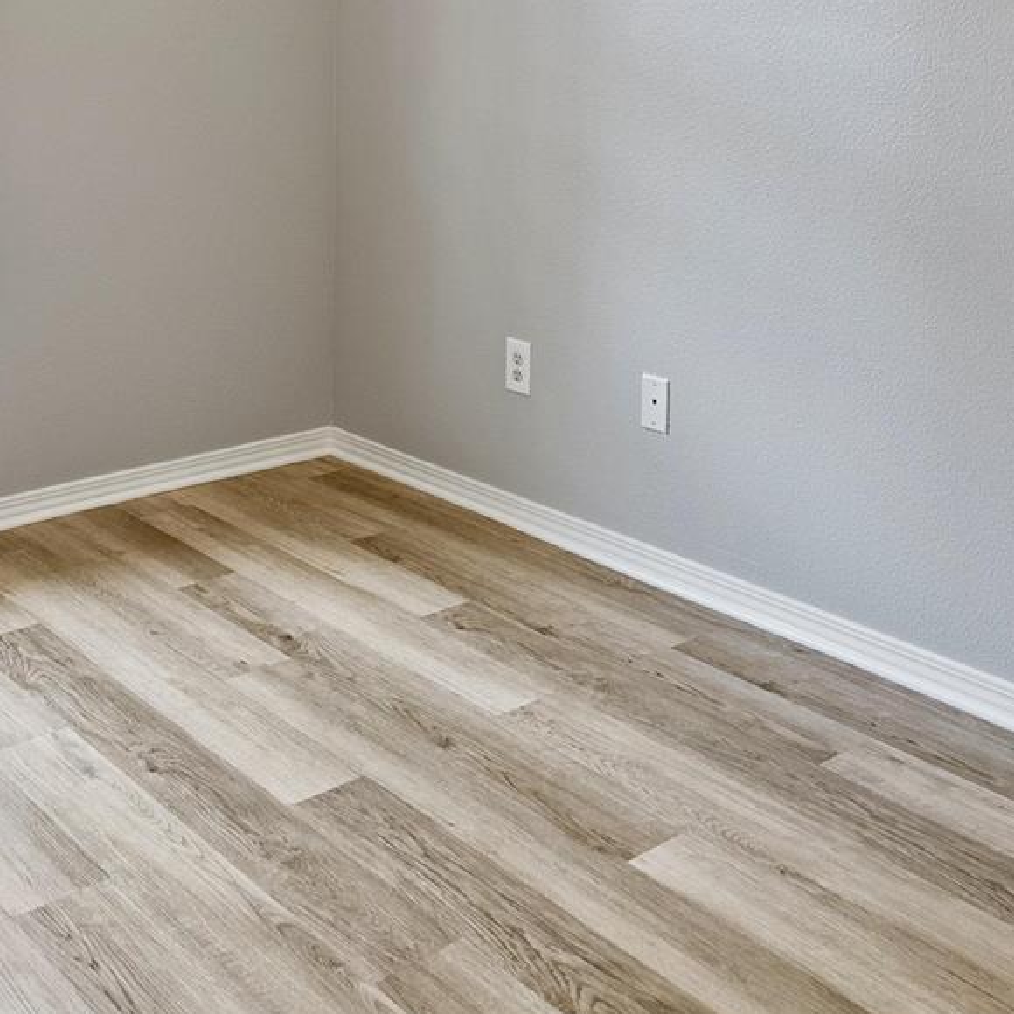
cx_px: 322
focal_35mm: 42
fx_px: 1392
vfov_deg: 37.0
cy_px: 71
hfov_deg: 39.5
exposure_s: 1.3
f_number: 6.3
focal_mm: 14
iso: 320
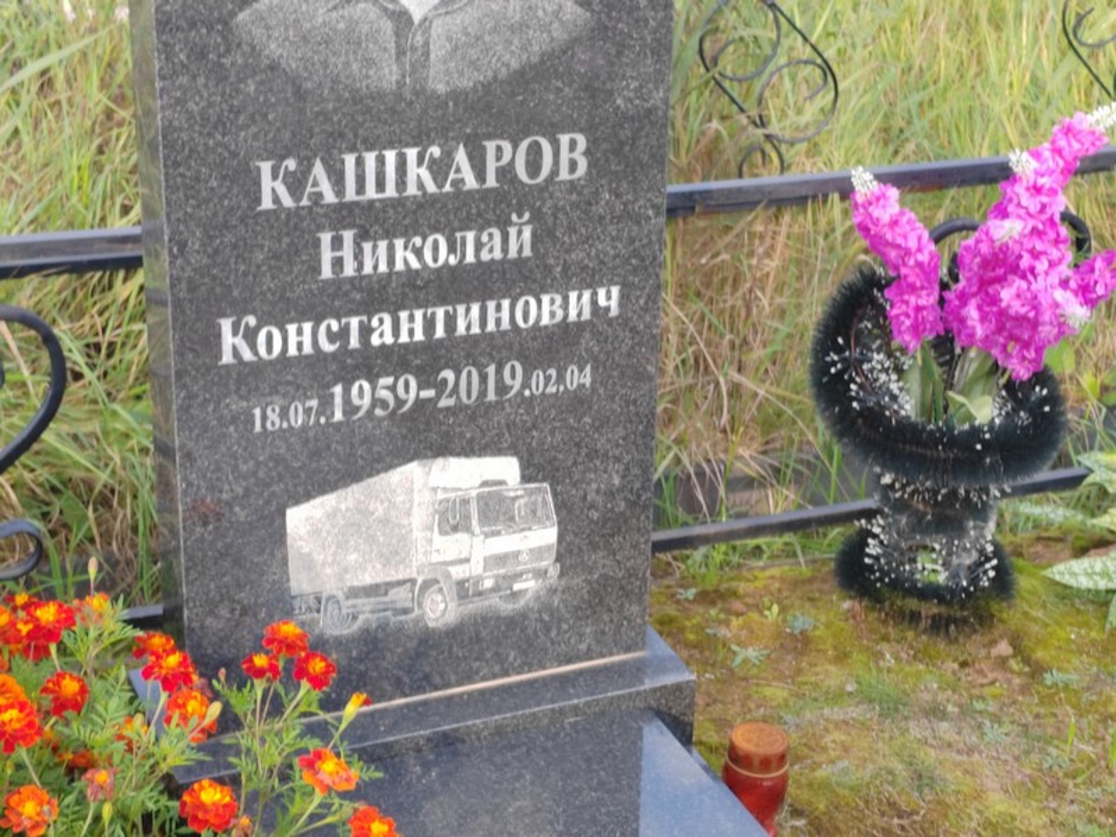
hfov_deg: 28.6
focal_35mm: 68
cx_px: 558
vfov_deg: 21.6
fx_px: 2192
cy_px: 418
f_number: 1.9
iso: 100
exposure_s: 1/190
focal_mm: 5.52
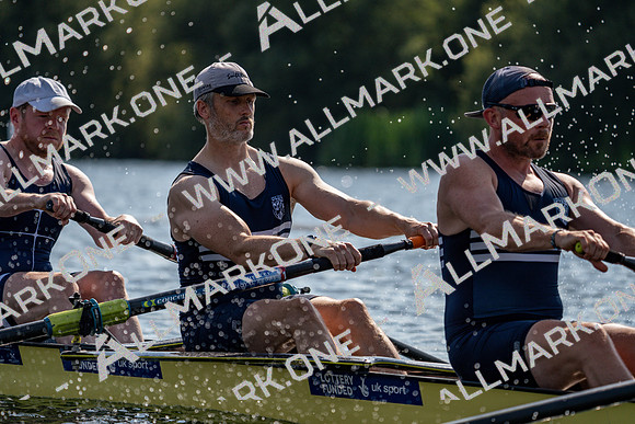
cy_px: 212
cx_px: 318
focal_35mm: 277
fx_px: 4887
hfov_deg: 7.4
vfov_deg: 5.0
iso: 160
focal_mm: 277
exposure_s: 1/1600
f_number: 5.6
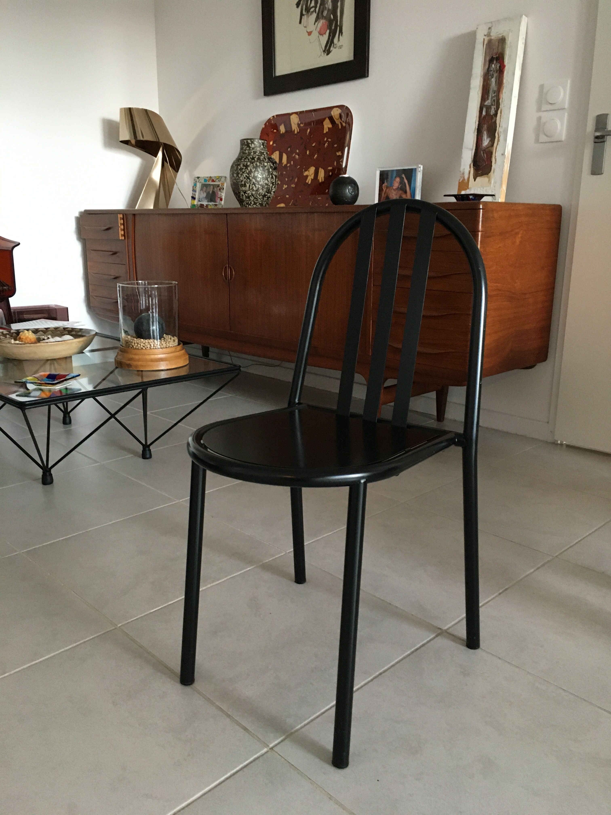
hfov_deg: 48.2
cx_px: 306
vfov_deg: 61.7
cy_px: 408
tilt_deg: -13.7
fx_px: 682
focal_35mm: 29
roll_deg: -0.7
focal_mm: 4.15
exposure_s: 1/33
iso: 250
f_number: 2.2
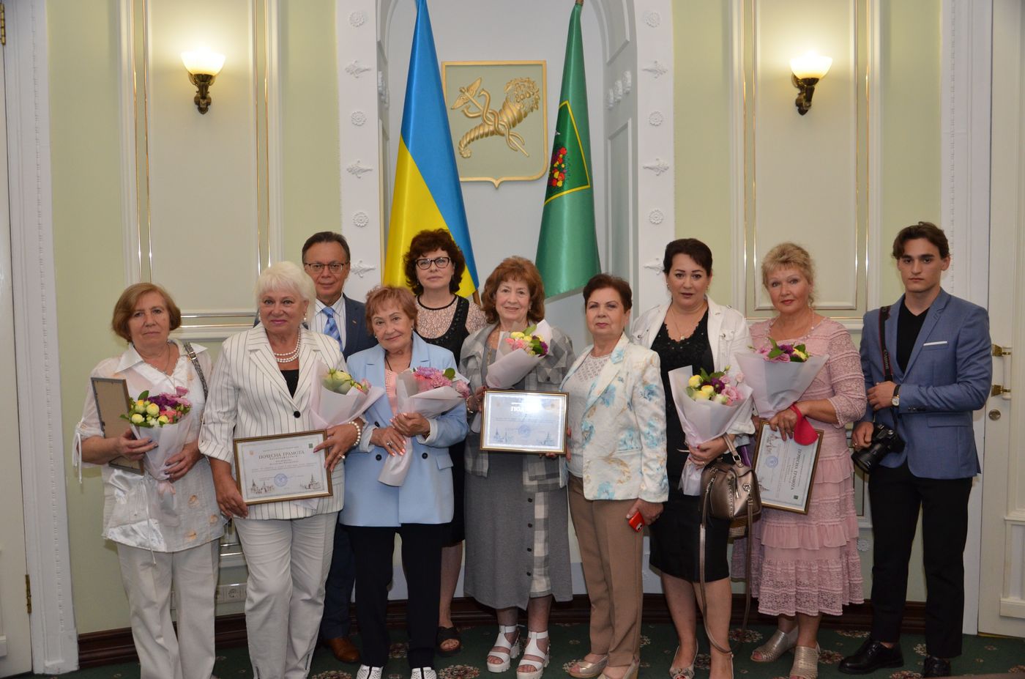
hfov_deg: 59.6
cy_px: 340
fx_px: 895
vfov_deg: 41.5
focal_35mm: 32
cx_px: 512
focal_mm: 21
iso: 800
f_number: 4
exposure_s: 1/250
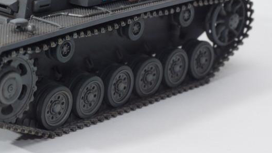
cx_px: 17
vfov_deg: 9.0
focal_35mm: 135
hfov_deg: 15.7
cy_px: 11
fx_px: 974
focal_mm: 45
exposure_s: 1/160
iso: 100
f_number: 11
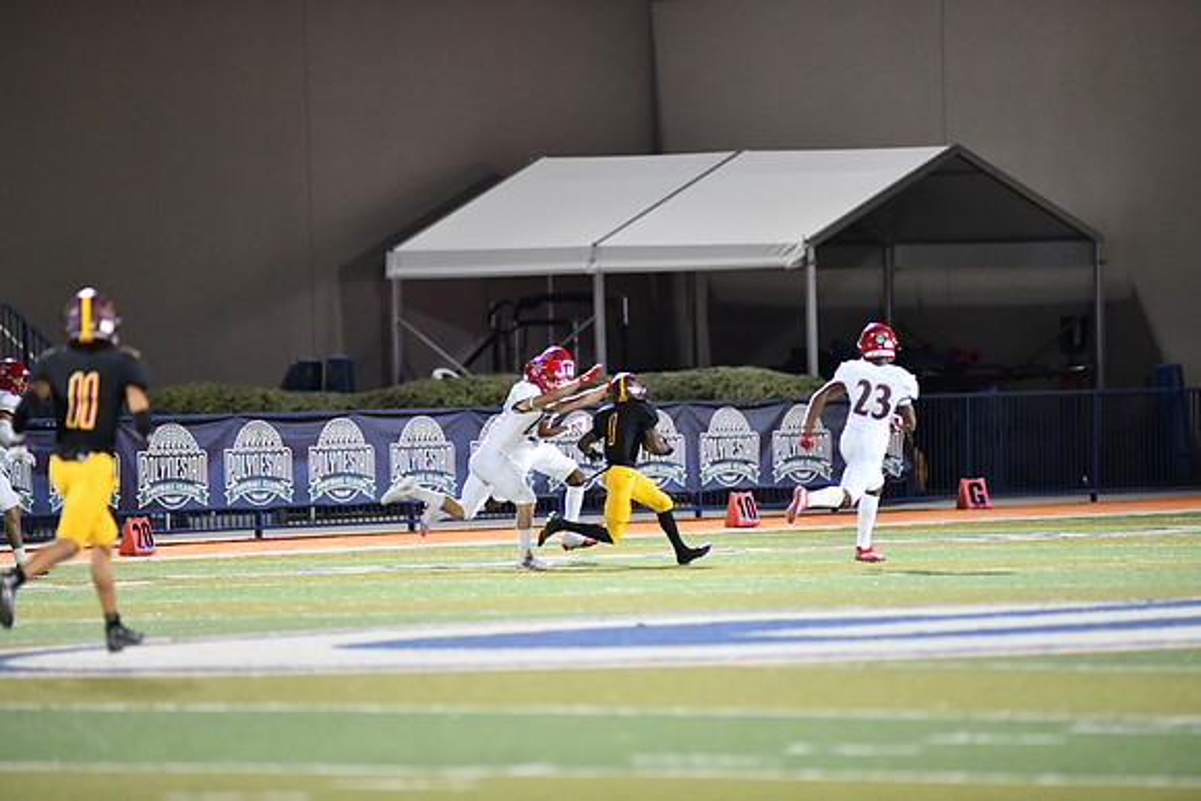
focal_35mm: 300
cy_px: 400
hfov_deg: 6.9
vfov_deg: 4.6
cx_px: 600
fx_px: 10010
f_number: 2.8
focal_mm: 300
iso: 6400
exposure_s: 1/1000
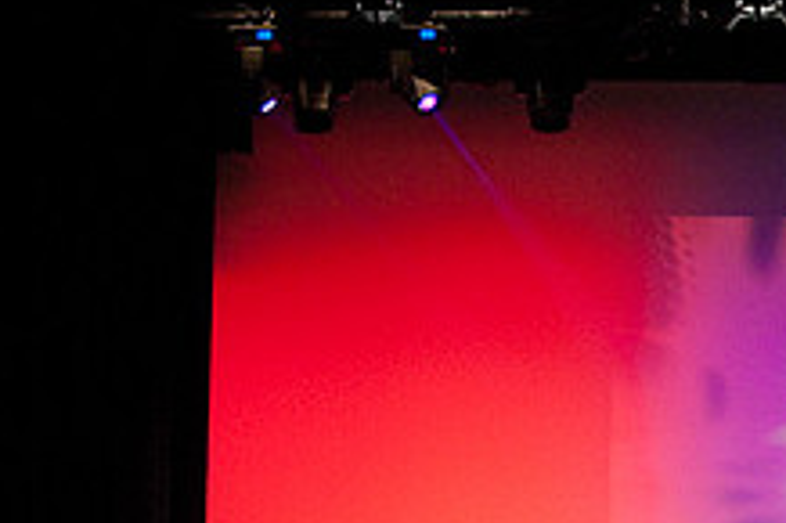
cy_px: 440
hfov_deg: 10.8
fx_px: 4058
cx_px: 992
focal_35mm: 186
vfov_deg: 7.4
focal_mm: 70
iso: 3200
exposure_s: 1/200
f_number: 4
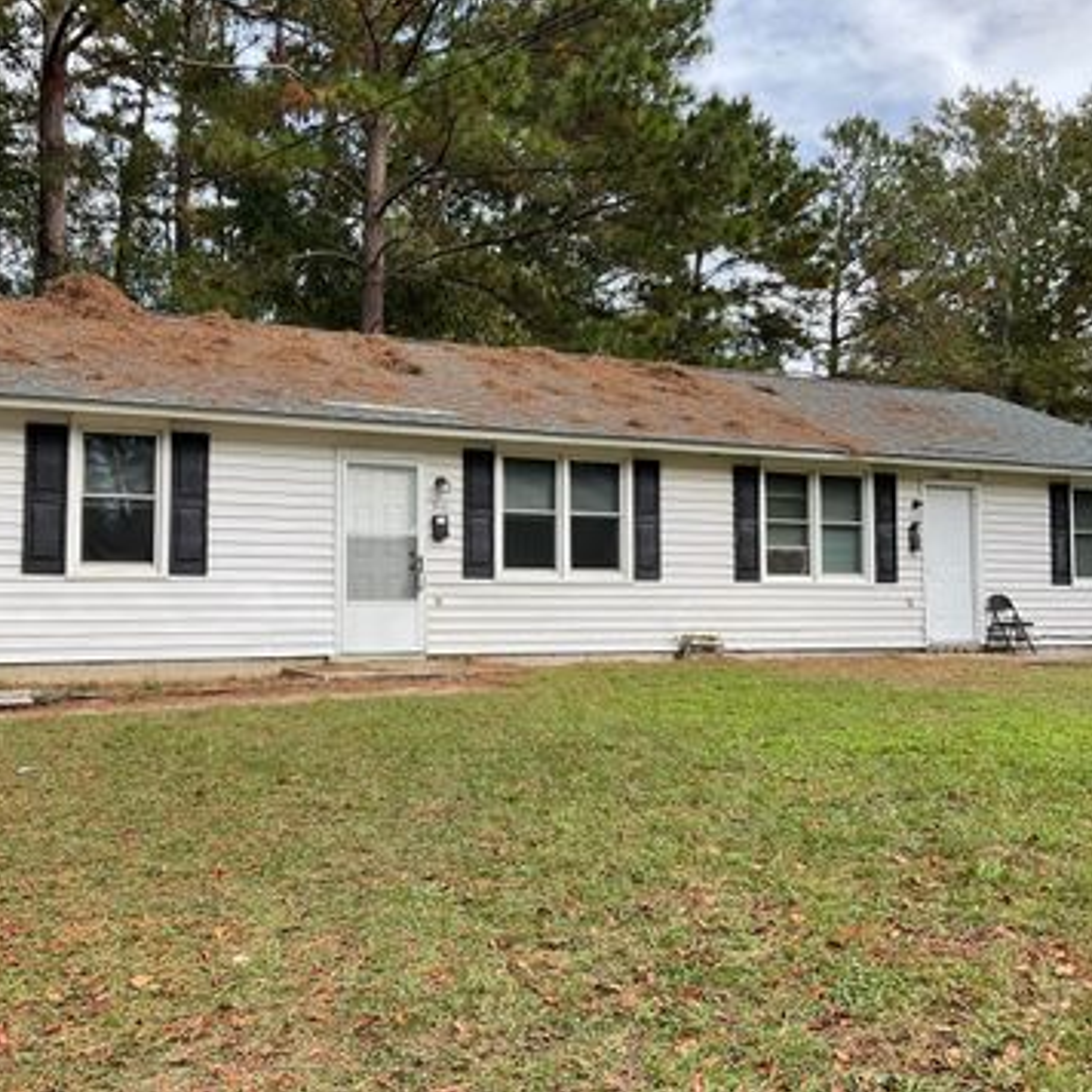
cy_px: 520
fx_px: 1285
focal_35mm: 36
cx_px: 439
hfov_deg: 45.8
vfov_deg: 46.0
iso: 16
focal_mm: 3
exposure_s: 1/666
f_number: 1.8
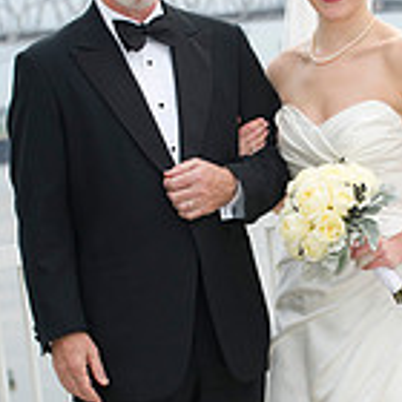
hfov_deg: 6.8
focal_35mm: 259
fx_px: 3403
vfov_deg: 6.8
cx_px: 286
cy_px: 279
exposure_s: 1/200
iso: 200
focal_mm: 95
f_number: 4.5
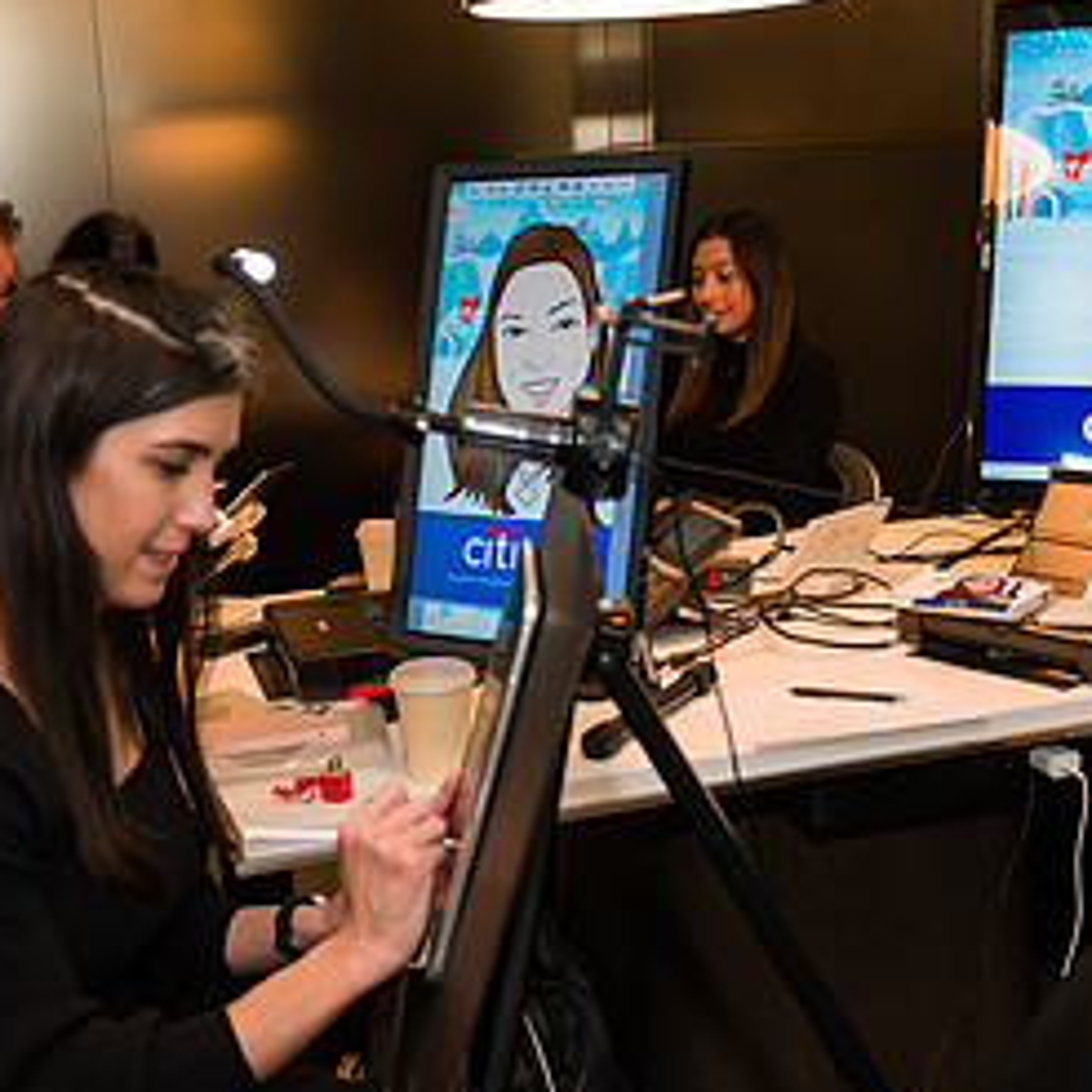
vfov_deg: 31.6
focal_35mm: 54
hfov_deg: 31.6
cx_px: 524
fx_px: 1927
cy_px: 630
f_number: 3.2
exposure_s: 1/200
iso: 400
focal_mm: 27
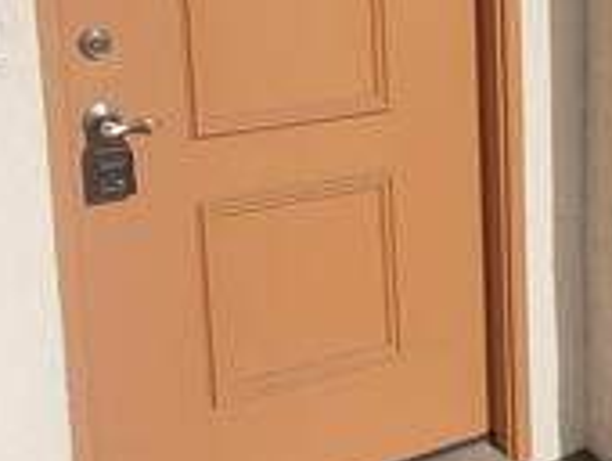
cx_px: 554
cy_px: 7
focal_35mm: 61
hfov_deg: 30.2
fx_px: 1080
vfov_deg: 23.2
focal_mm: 1.74
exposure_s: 1/1461
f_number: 2.2
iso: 40
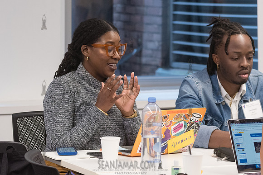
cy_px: 103
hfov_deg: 12.0
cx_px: 108
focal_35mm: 172
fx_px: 1255
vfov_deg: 8.0
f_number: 4.5
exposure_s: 1/200
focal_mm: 105
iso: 2500
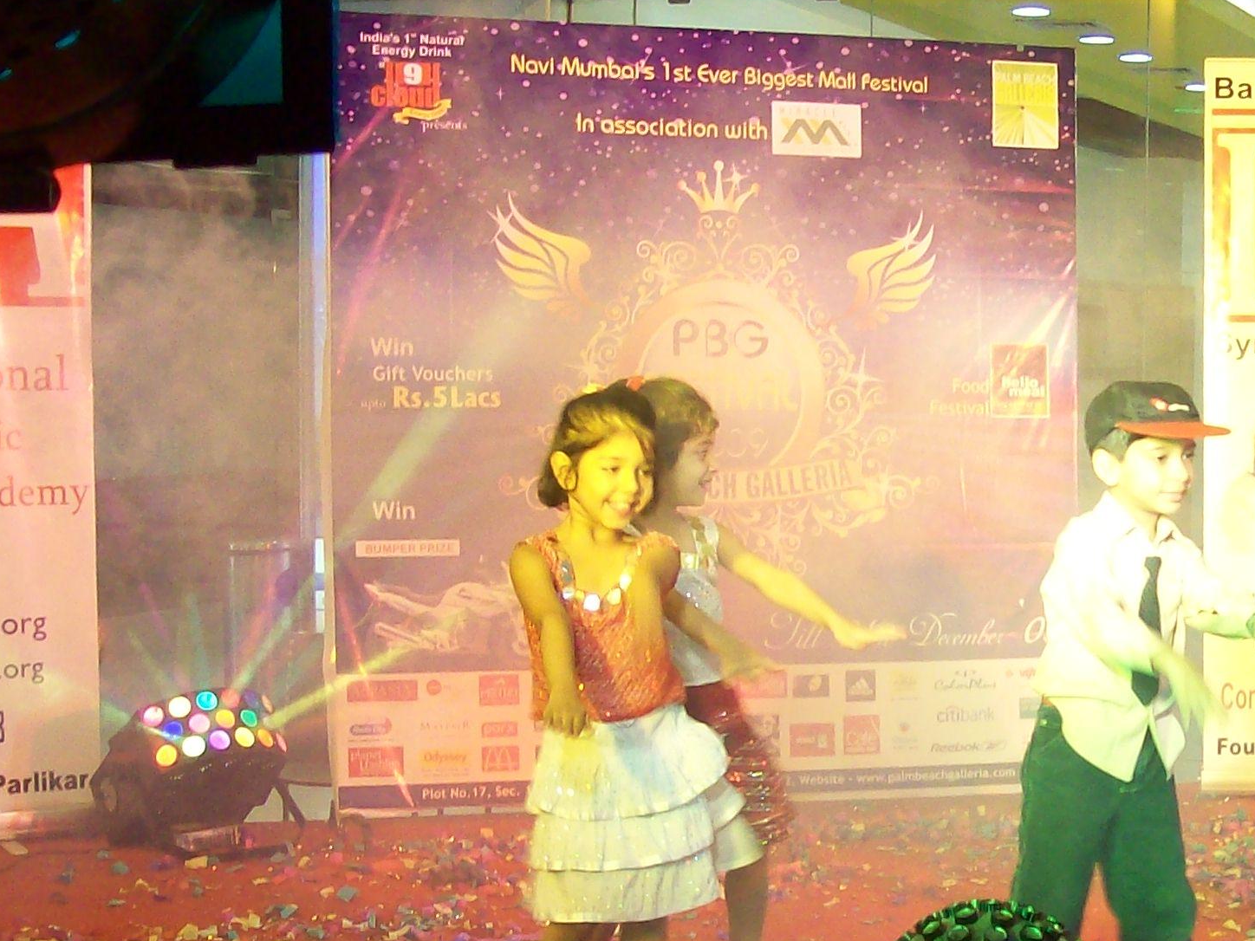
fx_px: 2755
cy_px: 625
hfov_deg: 25.1
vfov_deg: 19.3
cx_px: 1058
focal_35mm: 76
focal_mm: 6
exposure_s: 1/25.1
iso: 160
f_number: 2.7
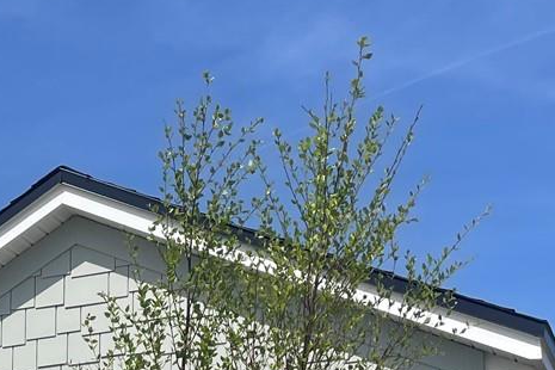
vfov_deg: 13.7
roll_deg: +0.0
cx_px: -131
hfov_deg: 20.3
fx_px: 1434
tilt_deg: +3.6
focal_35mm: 93
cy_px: 585
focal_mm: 4.2
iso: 32
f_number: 1.6
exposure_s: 1/5814
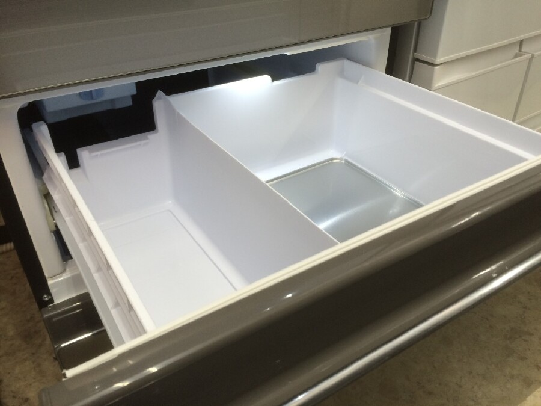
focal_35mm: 29
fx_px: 453
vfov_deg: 48.2
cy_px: 203
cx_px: 270
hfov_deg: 61.7
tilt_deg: -35.3
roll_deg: +0.2
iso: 40
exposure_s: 1/30
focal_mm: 4.15
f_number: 2.2
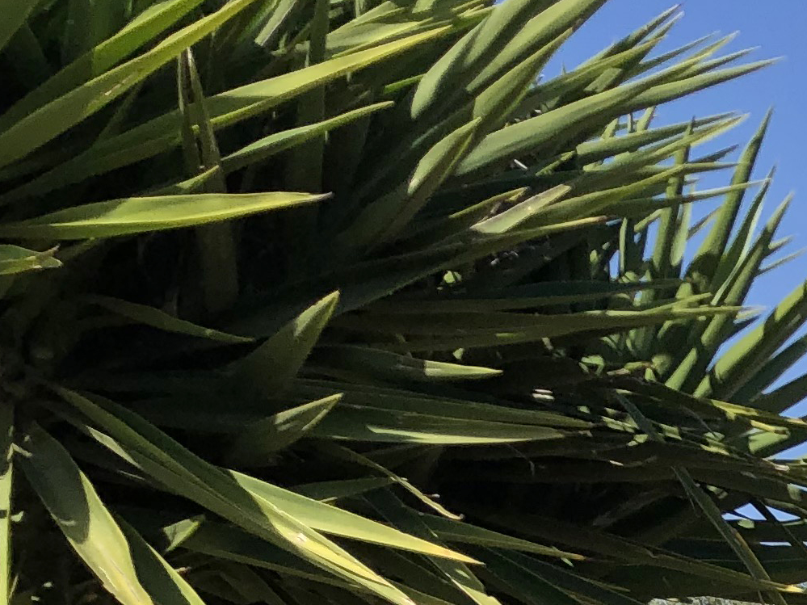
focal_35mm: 113
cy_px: 922
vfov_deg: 12.4
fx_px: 2634
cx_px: 1405
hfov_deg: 15.3
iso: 20
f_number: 1.8
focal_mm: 3.99
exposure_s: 1/2825
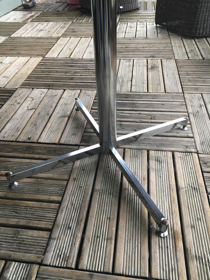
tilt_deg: -40.4
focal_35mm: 29
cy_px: 140
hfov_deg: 48.2
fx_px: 235
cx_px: 105
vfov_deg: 61.7
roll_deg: +1.5
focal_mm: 4.15
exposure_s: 1/33
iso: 80
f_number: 2.2
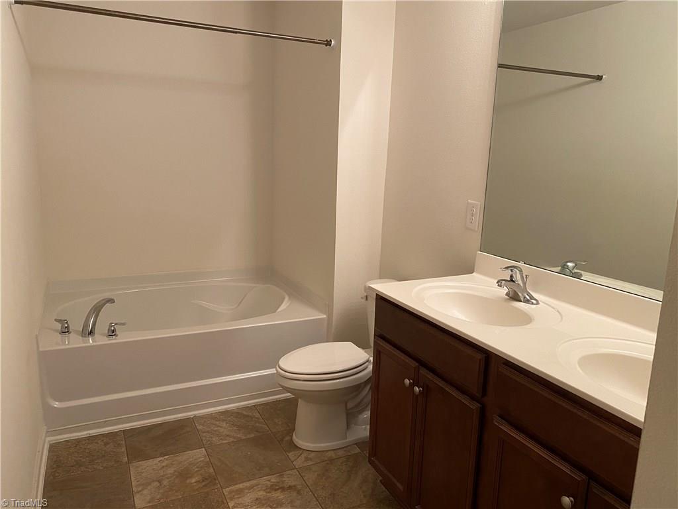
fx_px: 509
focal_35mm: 26
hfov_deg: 67.3
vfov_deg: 53.1
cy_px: 254
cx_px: 339
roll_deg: -1.9
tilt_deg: -11.1
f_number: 1.8
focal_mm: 4.25
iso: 200
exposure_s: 1/60
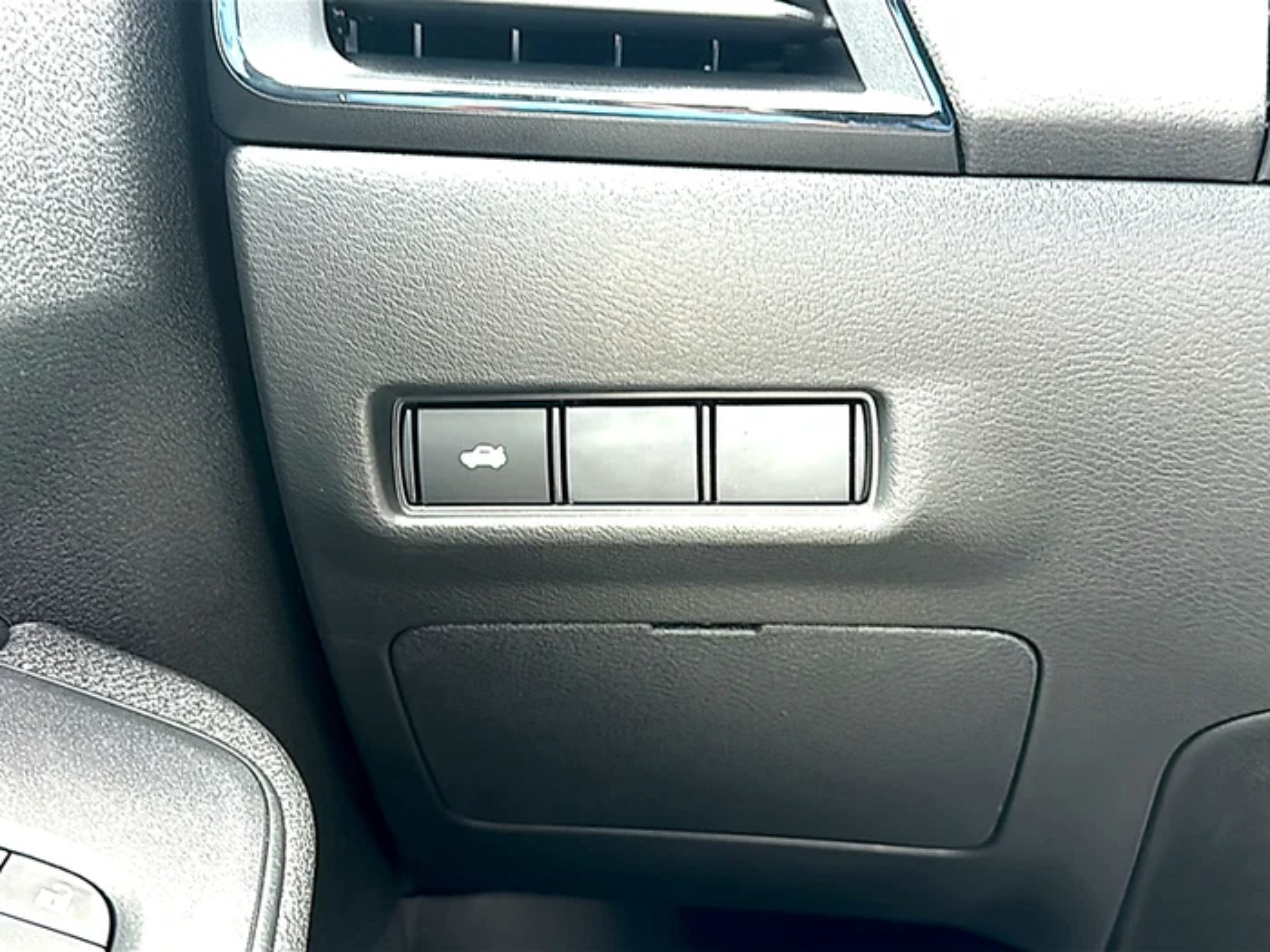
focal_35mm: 38
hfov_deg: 49.0
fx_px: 1394
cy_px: 476
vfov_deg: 37.7
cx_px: 635
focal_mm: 6.86
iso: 80
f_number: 1.78
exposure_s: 1/40
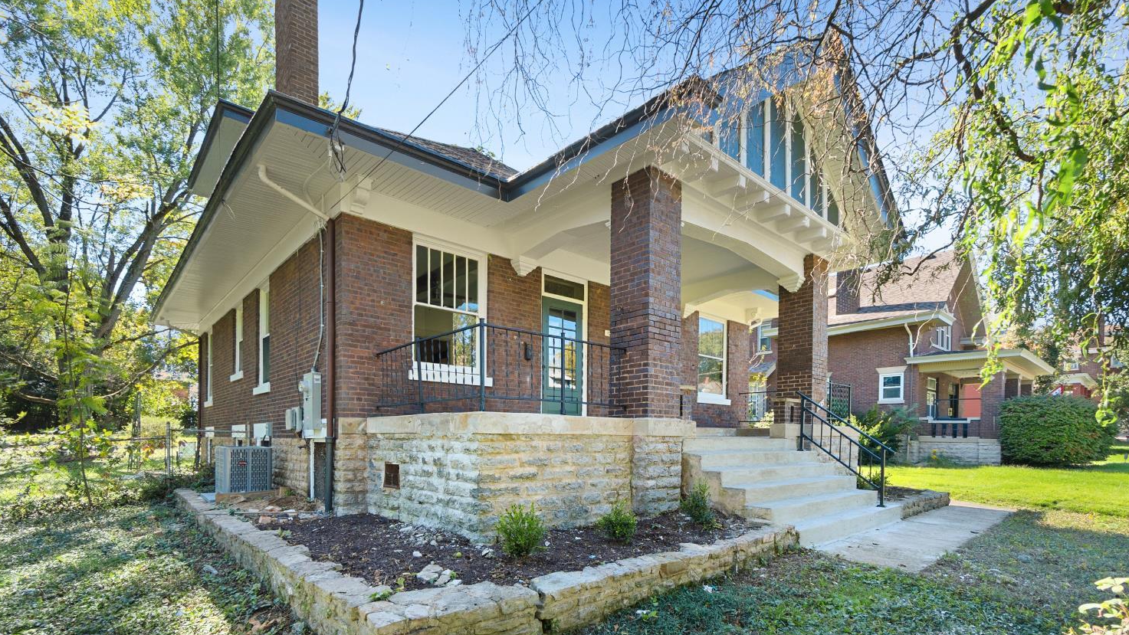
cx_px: 566
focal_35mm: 16
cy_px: 316
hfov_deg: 99.4
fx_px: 479
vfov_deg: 67.1
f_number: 6.3
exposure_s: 1/40
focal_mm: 10
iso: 400
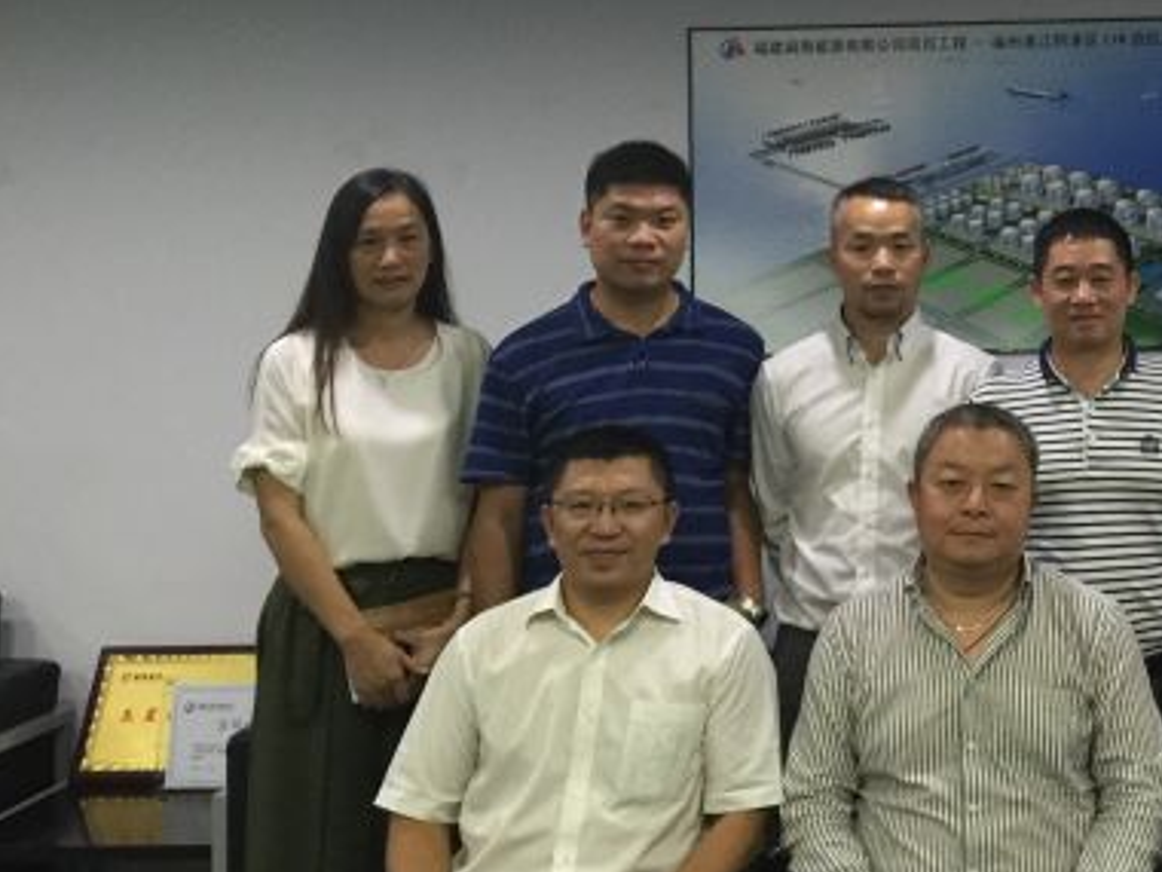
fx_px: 2048
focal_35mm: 61
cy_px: 104
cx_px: 1092
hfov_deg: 30.0
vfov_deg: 23.5
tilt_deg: +3.4
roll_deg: -0.1
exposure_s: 1/10
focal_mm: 4.15
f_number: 2.2
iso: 100
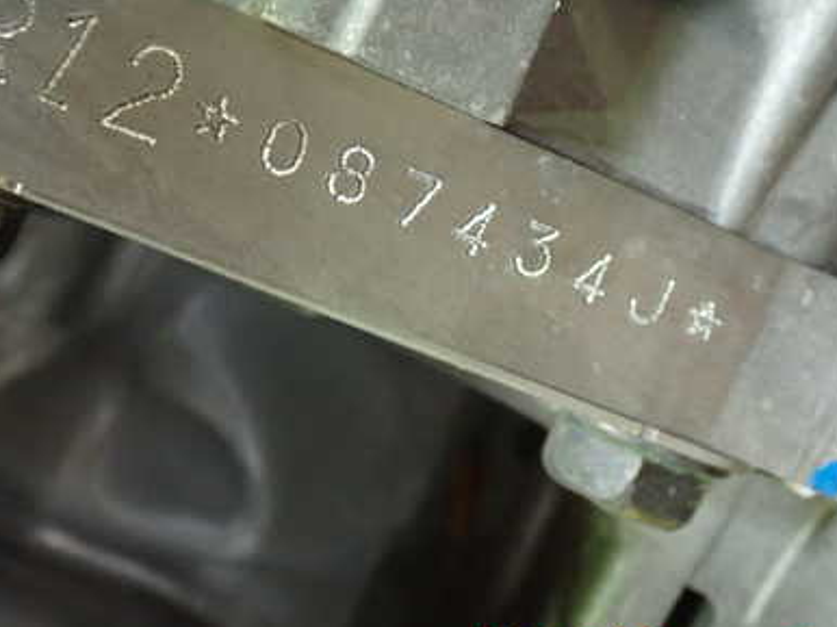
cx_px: 321
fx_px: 1353
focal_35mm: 56
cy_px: 191
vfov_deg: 25.9
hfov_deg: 34.2
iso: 800
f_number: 2.5
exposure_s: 1/20
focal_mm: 6.37
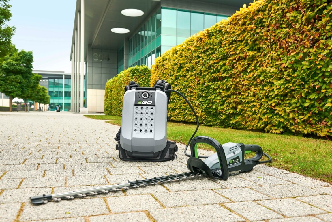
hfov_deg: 58.7
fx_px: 295
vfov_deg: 41.1
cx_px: 166
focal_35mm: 32
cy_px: 111
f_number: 7.1
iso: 400
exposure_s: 1/160
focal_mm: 32
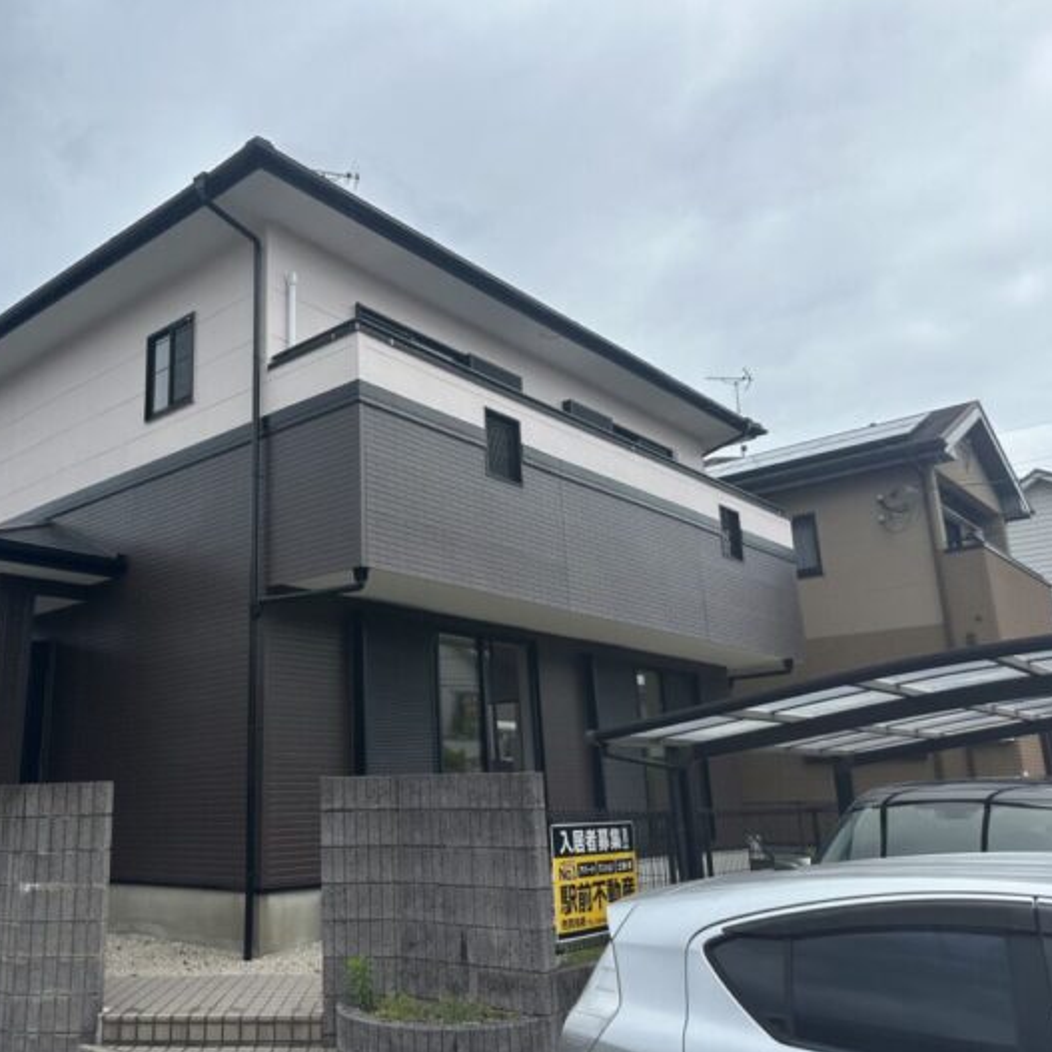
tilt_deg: +16.5
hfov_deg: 54.8
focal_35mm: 29
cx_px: 375
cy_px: 521
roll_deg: +1.4
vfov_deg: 55.6
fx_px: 997
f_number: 1.78
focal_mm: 6.86
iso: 80
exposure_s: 1/6211
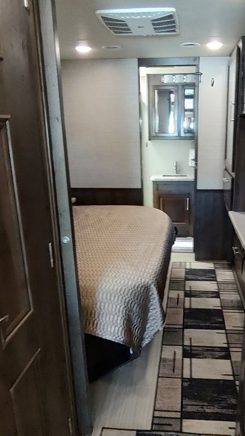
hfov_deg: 59.3
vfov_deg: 92.6
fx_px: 208
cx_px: 167
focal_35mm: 18
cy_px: 224
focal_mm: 1.66
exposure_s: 1/40
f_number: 2.2
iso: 1169
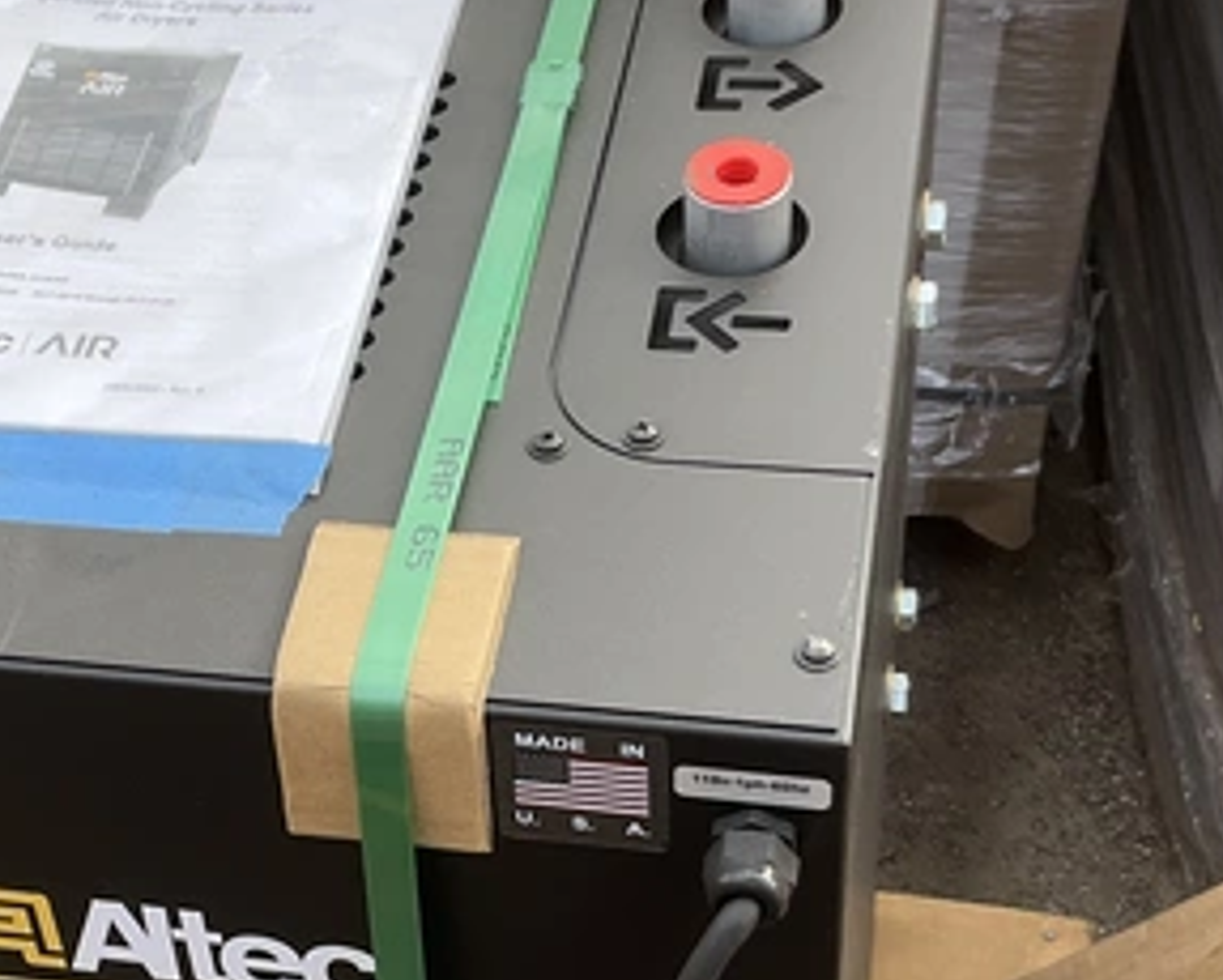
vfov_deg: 20.6
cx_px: 430
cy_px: 714
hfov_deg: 25.6
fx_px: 2680
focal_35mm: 74
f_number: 1.8
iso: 25
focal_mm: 3
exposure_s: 1/266
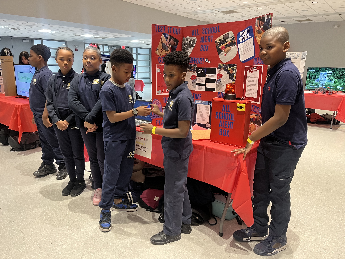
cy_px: 130
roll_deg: -1.1
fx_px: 259
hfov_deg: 67.3
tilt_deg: -15.0
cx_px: 172
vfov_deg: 53.1
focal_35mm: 26
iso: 250
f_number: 1.6
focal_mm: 5.1
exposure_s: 1/60
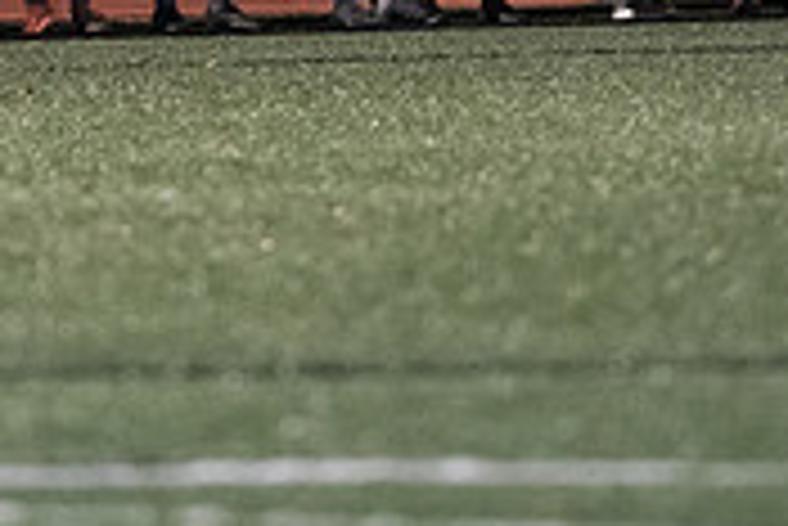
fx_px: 21731
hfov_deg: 2.1
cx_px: 108
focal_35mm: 992
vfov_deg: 1.4
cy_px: -236
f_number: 2.8
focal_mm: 300
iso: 8000
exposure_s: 1/1000
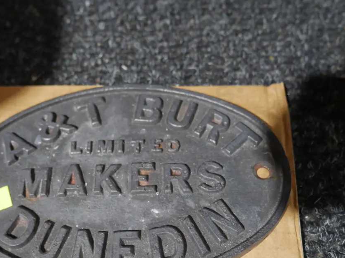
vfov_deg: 32.8
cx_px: 142
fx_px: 438
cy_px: 155
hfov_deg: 42.8
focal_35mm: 44
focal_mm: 18
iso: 1250
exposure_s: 1/60
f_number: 4
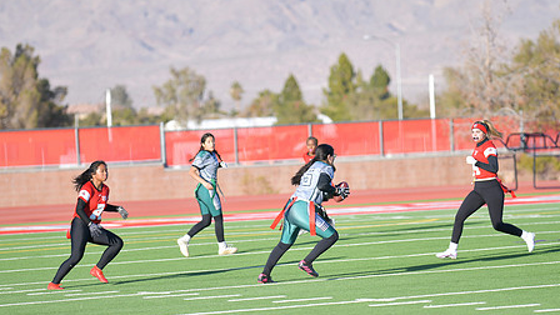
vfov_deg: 5.0
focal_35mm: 244
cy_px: 199
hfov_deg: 8.8
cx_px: 291
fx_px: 3623
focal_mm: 180
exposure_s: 1/800
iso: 64
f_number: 2.8
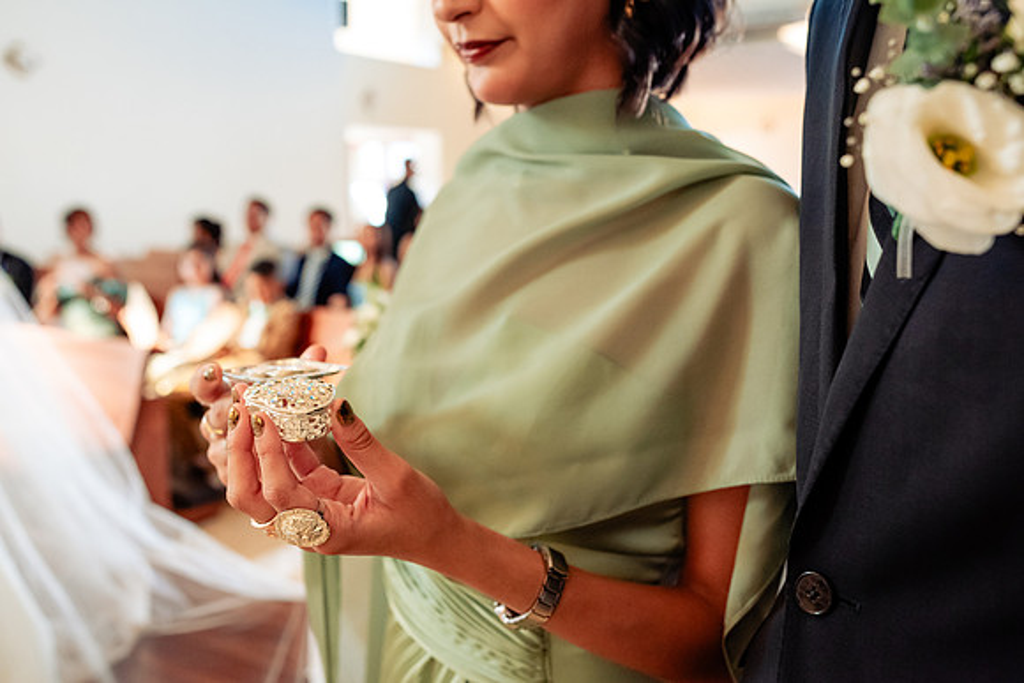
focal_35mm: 36
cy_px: 342
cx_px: 512
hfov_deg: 52.8
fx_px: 1032
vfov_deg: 36.6
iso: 2500
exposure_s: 1/125
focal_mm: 35
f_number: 4.5
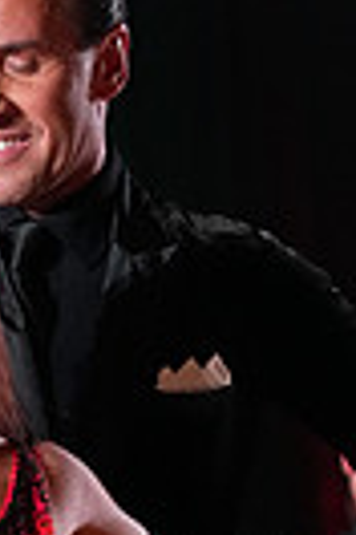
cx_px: -119
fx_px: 8810
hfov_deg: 2.3
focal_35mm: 594
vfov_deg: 3.5
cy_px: 961
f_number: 4.5
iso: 6400
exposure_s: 1/400
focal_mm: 135
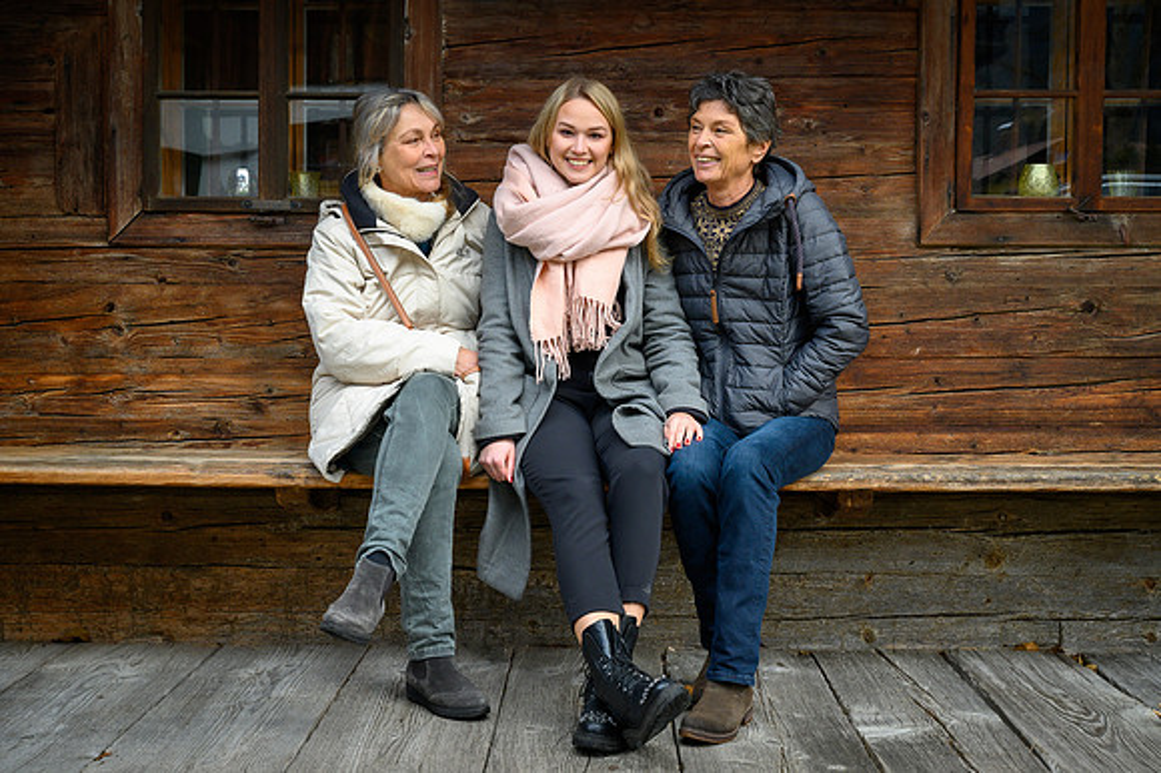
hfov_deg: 41.9
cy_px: 386
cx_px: 580
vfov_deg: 28.6
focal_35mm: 47
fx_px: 1515
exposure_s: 1/160
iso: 640
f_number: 6.3
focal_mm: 47
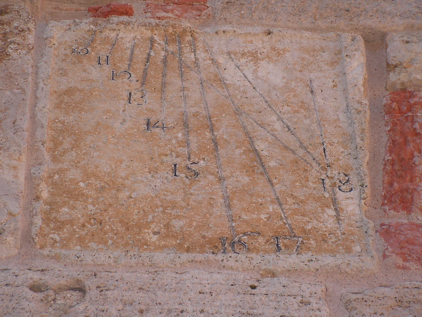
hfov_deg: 19.1
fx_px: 1256
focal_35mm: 103
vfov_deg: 14.4
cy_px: 158
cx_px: 211
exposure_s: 1/250
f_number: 3.4
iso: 64
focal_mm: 17.3
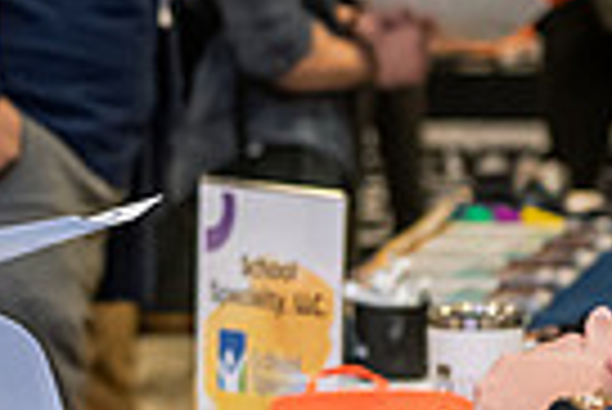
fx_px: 3982
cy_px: 43
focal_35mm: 234
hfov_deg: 8.7
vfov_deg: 5.9
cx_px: -14
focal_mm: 55
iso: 2500
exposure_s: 1/160
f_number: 3.2
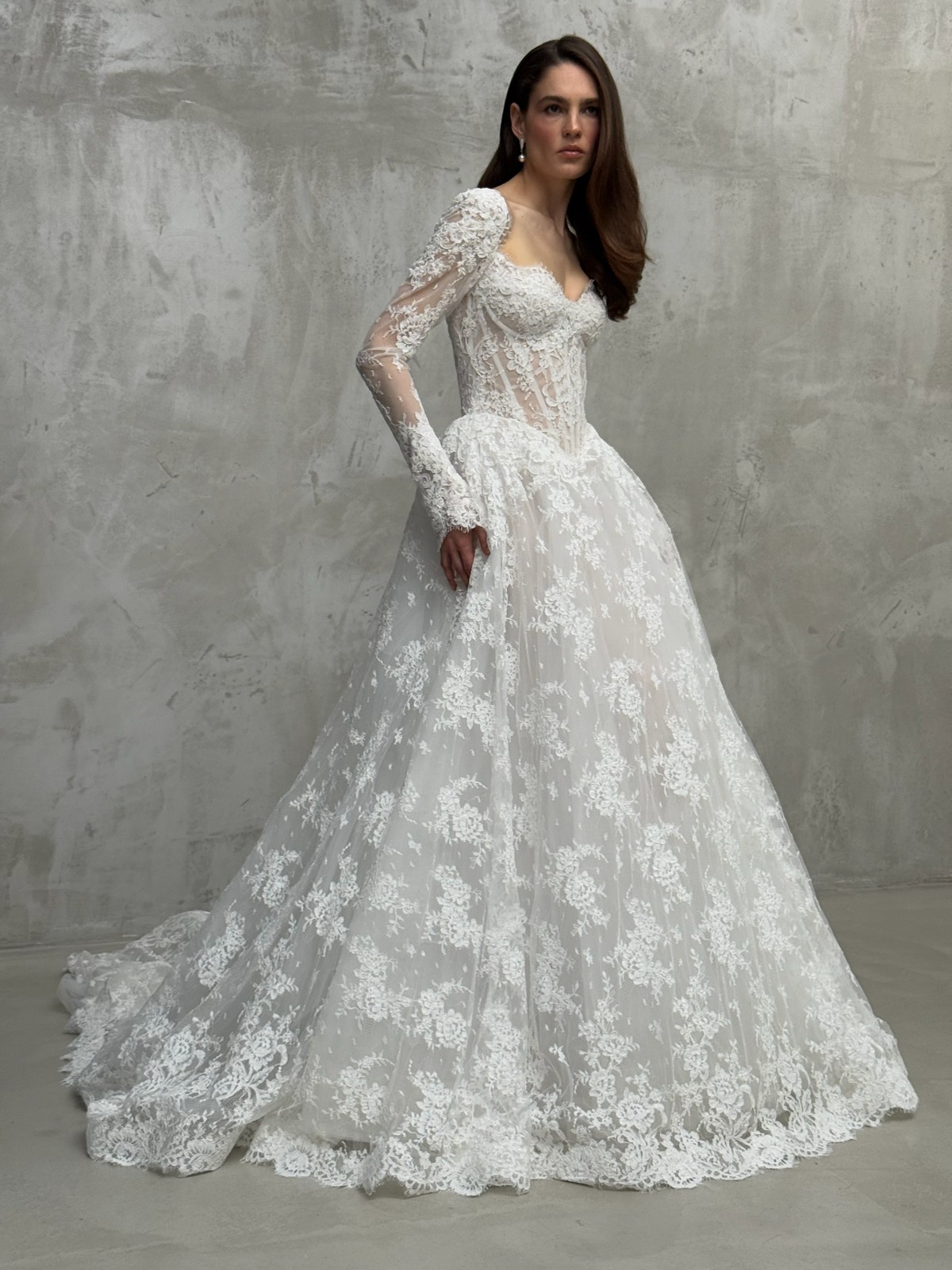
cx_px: 476
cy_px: 635
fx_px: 1760
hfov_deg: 30.3
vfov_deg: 39.7
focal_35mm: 48
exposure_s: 1/87
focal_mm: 6.76
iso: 100
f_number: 1.78
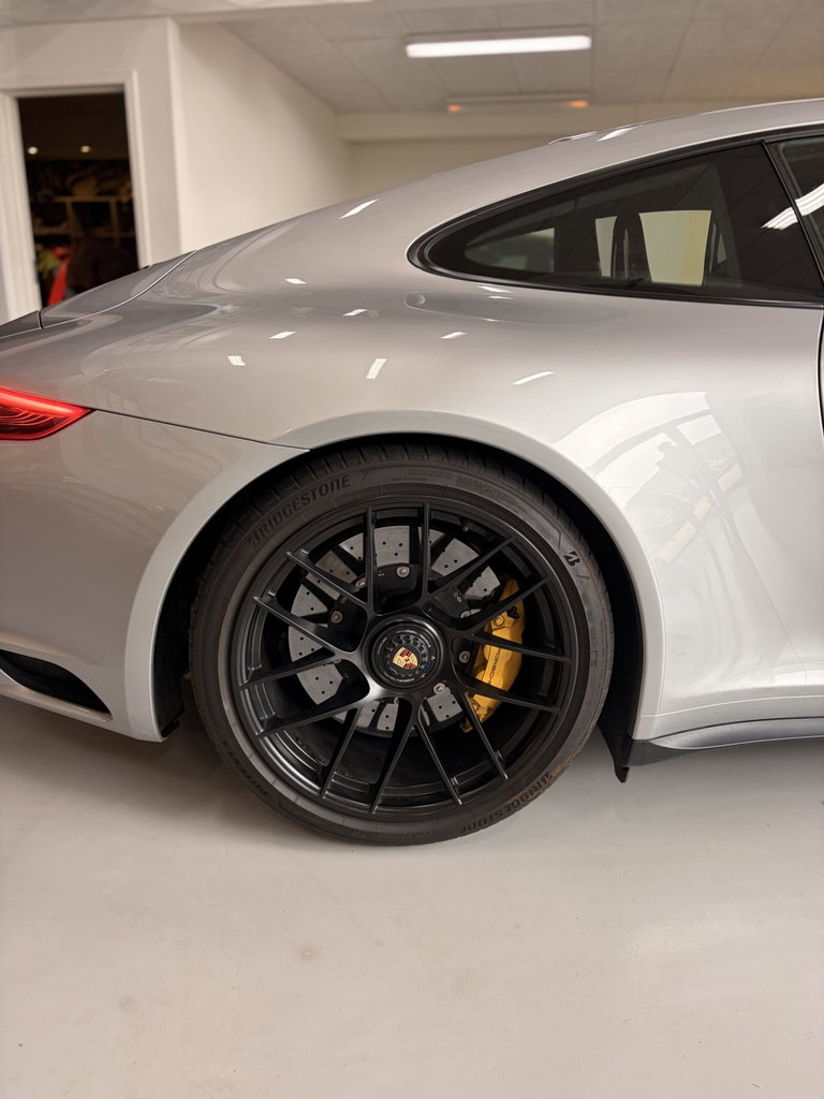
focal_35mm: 26
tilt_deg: -15.5
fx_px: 825
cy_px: 550
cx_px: 412
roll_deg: -1.8
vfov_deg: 67.3
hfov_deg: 53.1
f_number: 1.6
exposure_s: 1/50
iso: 80
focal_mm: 5.96
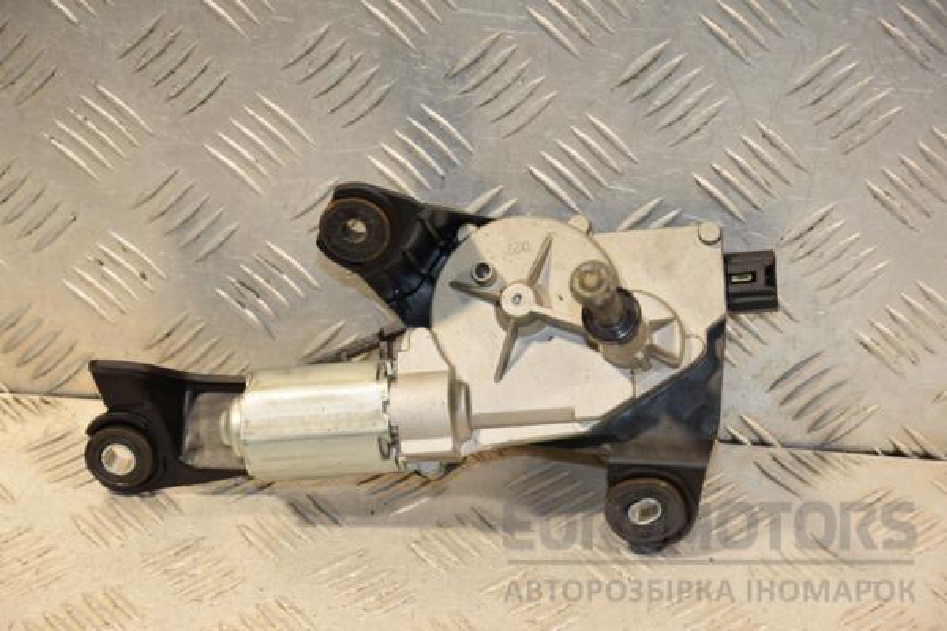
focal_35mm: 112
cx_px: 474
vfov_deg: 12.2
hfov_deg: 18.2
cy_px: 316
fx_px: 2959
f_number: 5.6
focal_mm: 75
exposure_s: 1/200
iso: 800
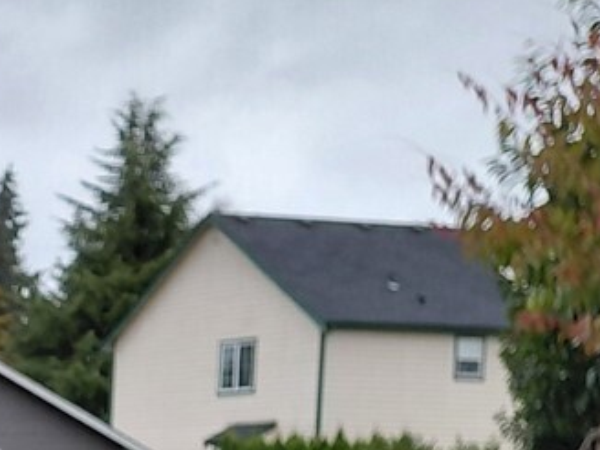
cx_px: -437
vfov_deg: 11.5
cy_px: 730
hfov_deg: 14.4
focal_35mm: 122
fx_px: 2115
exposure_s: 1/480
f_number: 1.8
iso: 50
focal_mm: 4.69
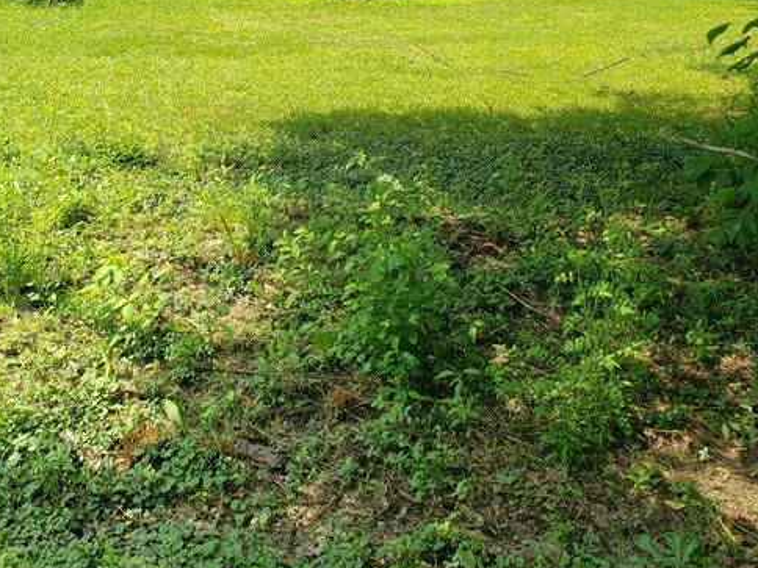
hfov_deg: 34.5
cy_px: 6
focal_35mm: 55
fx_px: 1204
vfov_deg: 25.3
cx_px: 233
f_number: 2.4
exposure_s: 1/481
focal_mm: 4.3
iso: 50
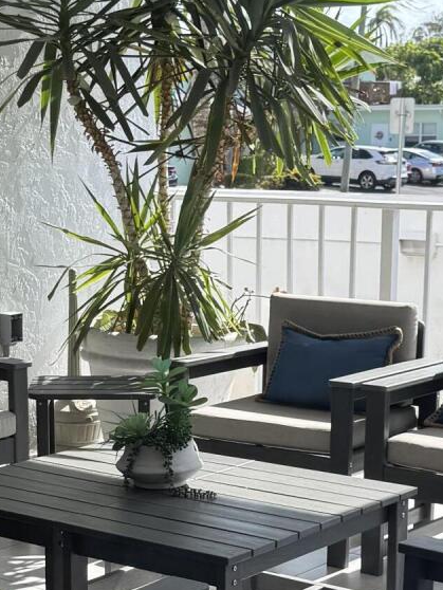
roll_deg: -0.2
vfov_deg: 22.6
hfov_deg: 17.1
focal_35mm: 86
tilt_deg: -10.9
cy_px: 410
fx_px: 1466
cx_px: 143
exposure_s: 1/677
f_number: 1.78
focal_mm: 6.76
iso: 80
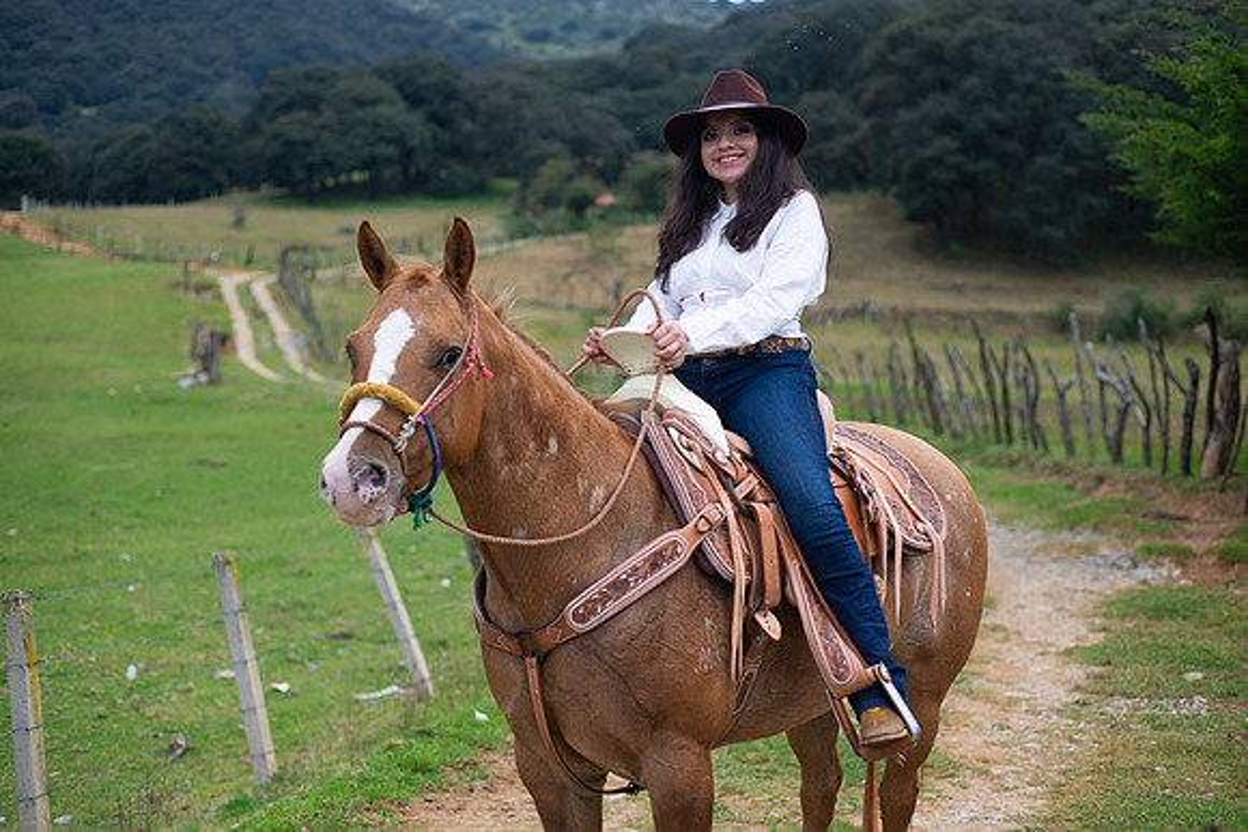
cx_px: 644
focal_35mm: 52
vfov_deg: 26.2
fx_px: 1789
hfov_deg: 38.5
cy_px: 403
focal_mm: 50
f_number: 2.8
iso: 400
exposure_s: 1/800
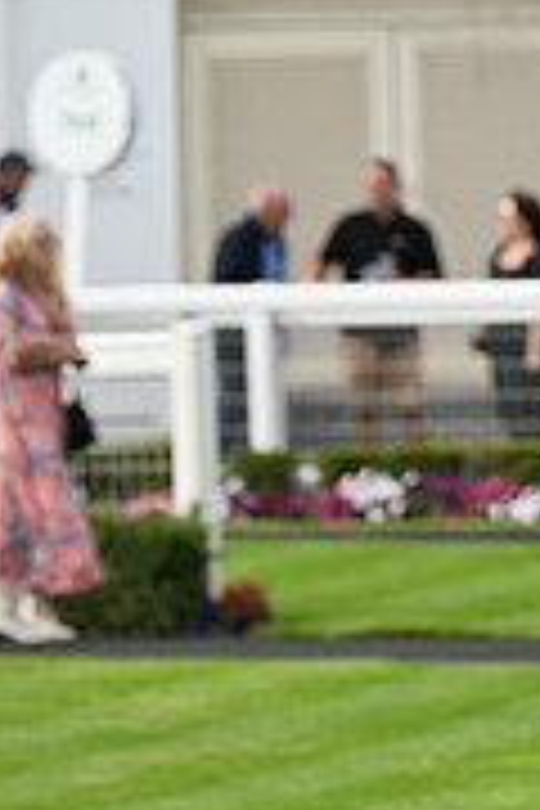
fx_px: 9787
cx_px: 1264
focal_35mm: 435
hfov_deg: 3.1
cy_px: 484
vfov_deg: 4.7
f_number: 4.5
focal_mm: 135
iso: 800
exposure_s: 1/3200
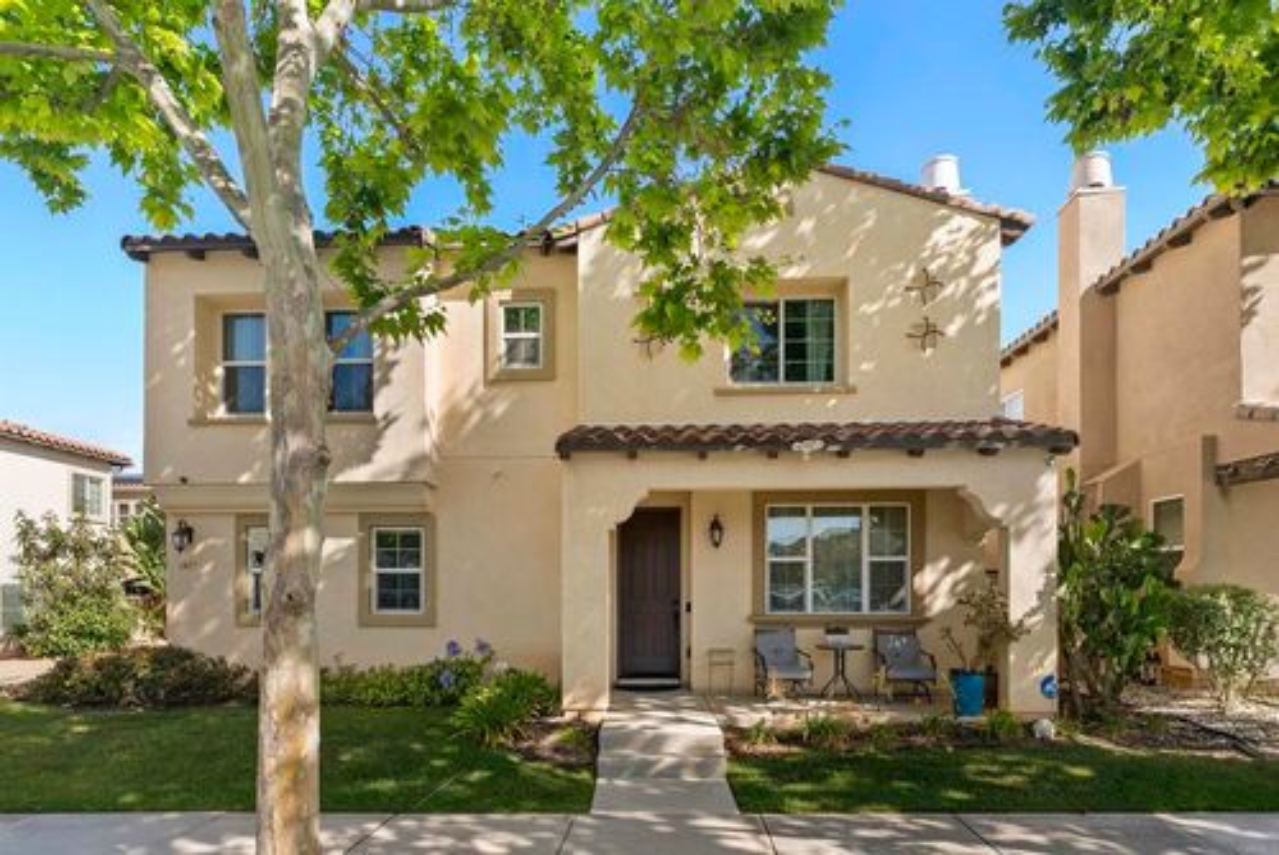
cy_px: 428
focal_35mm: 21
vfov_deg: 59.6
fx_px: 746
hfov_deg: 81.2
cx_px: 640
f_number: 8
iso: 500
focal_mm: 21
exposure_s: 1/200
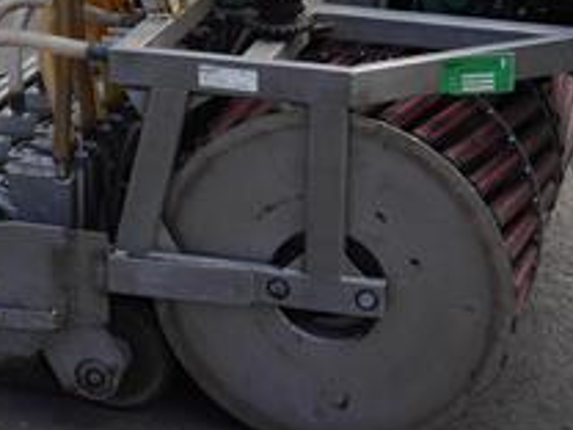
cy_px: 47
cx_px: 183
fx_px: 1937
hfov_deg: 16.8
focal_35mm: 117
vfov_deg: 12.6
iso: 160
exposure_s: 1/200
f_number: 6.3
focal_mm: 19
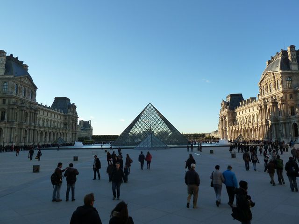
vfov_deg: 54.9
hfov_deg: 69.4
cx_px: 150
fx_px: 216
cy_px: 112
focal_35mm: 25
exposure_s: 1/320
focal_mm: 4.1
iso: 125
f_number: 4
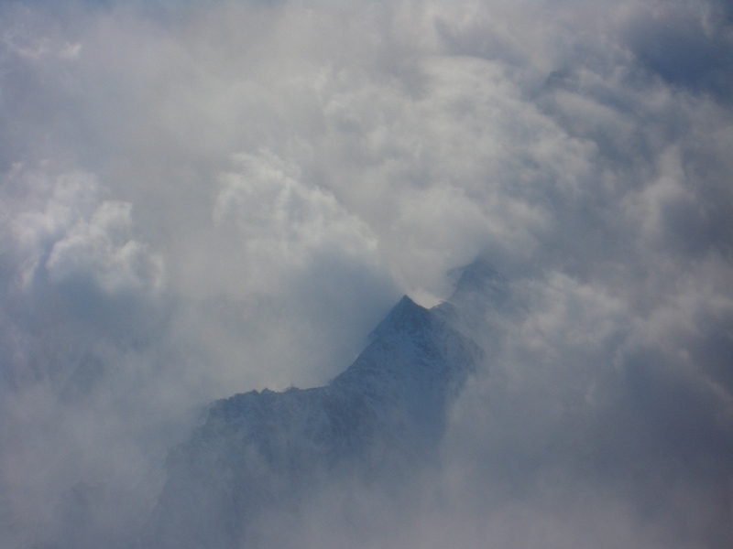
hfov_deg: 18.7
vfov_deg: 14.1
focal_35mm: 105
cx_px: 366
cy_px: 274
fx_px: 2223
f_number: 7.7
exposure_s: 1/400
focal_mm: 17.4
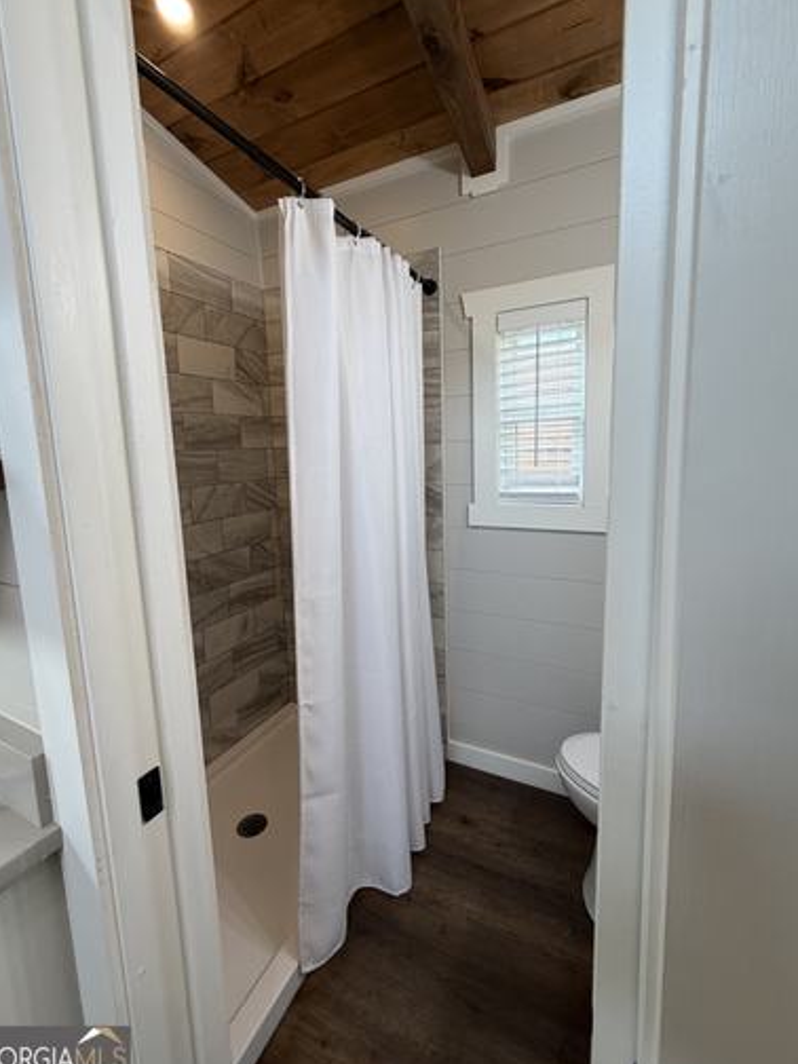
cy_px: 513
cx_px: 387
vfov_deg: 98.1
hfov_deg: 81.7
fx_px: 461
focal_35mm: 15
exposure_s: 1/120
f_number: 2.2
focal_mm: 2.22
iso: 160
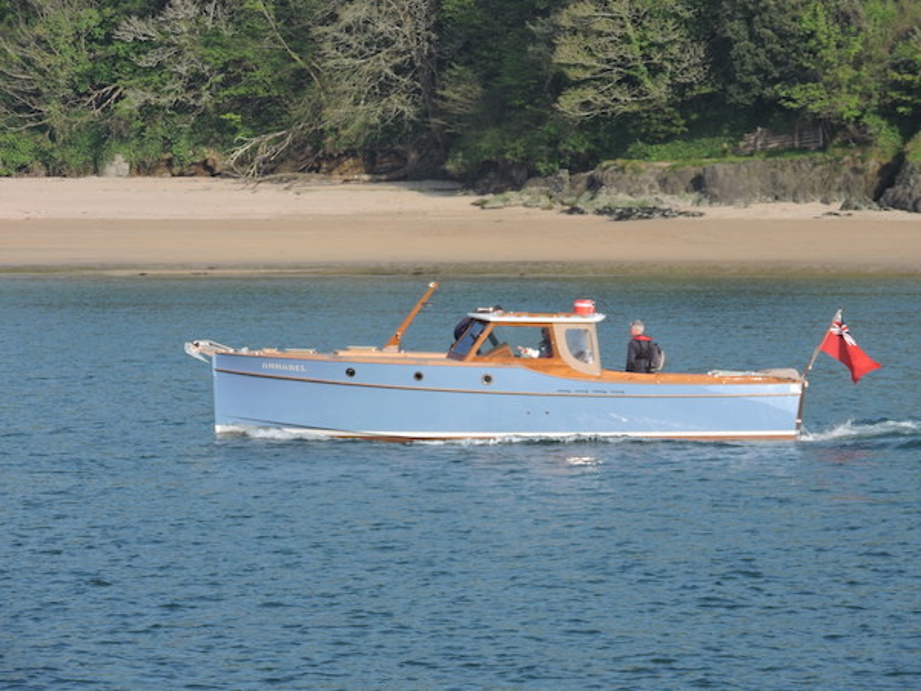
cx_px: 460
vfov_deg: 6.6
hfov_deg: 8.8
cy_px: 346
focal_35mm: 225
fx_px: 5986
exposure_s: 1/400
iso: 100
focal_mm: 40.1
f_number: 4.6
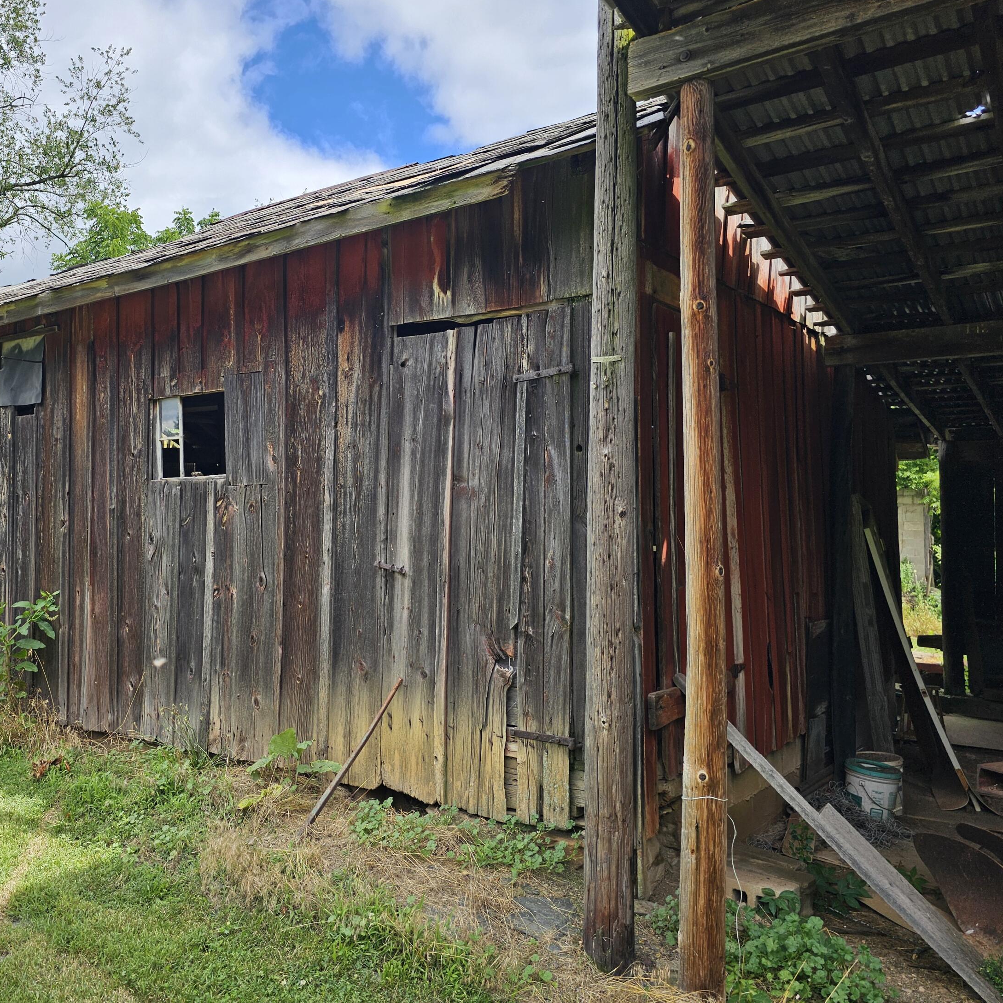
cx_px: 384
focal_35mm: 28
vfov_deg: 57.3
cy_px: 486
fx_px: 918
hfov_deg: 56.7
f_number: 1.7
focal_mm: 6.3
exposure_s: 1/391
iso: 10
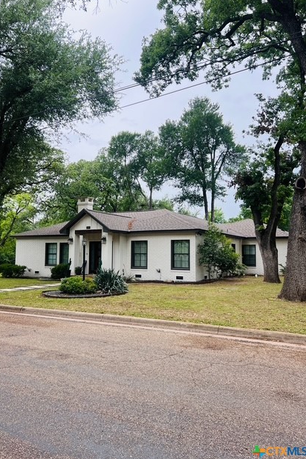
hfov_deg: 46.4
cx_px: 140
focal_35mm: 28
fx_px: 357
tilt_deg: +3.7
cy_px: 230
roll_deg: +0.0
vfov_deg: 65.5
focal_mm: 5.7
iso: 50
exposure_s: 1/646
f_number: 1.5
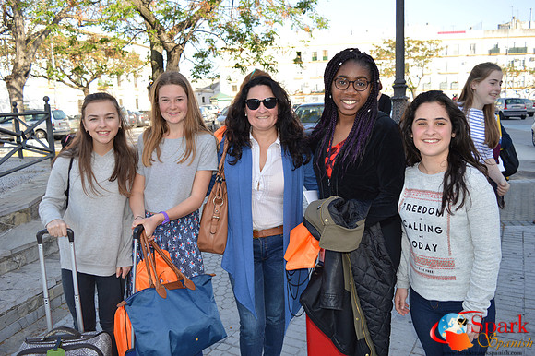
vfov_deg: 47.9
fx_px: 401
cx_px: 268
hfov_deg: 67.4
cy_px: 178
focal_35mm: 27
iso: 100
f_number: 4
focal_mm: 18
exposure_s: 1/200
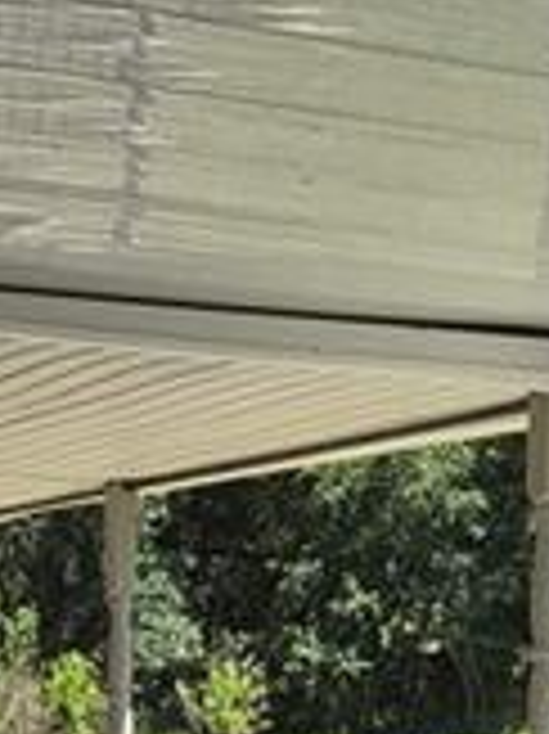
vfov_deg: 18.7
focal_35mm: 96
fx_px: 2033
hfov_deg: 15.3
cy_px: 1009
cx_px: 148
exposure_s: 1/922
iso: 50
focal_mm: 1.74
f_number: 2.2
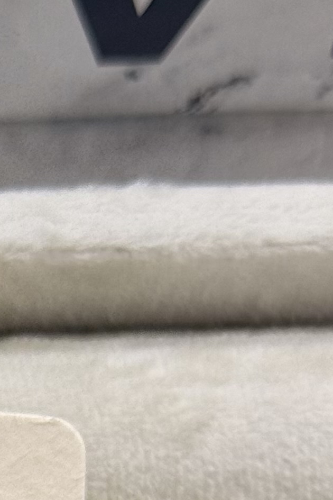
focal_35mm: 213
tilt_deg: -70.1
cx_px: -279
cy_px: 930
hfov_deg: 6.3
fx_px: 2955
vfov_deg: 9.2
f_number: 1.78
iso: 50
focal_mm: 6.76
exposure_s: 1/175
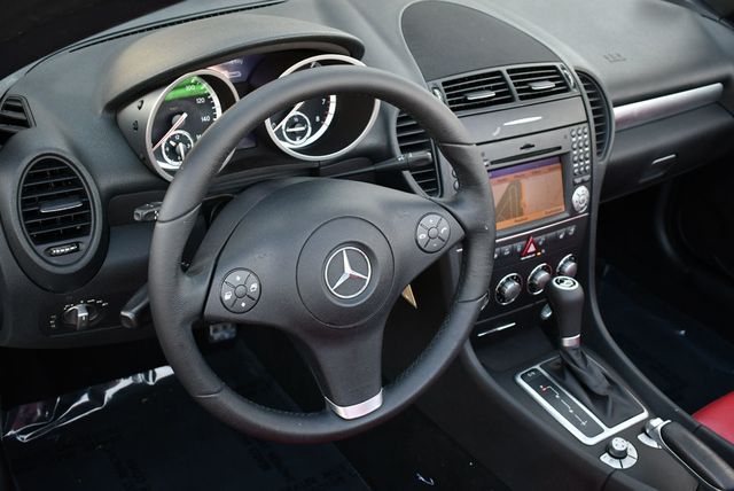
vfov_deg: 32.0
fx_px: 857
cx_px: 367
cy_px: 246
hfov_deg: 46.4
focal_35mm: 42
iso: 640
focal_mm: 21
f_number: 3.8
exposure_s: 1/250
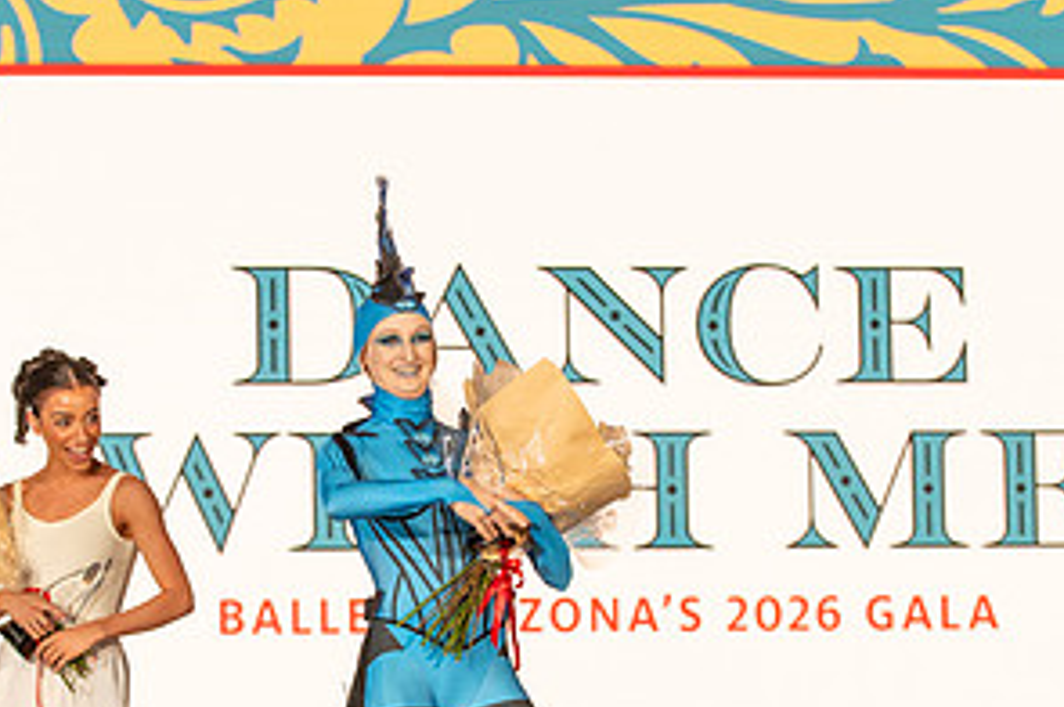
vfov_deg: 8.1
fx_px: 4989
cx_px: 393
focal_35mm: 169
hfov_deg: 12.2
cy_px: 473
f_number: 3.5
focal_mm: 86
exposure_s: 1/200
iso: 800
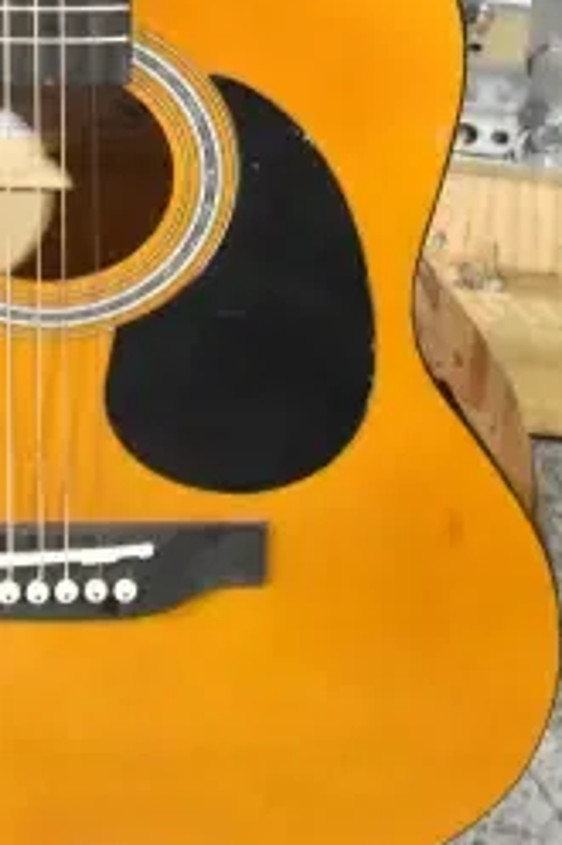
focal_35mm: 133
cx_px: 44
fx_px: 3119
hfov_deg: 10.2
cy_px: -564
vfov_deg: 14.1
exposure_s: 1/160
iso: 6400
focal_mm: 24
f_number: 6.3
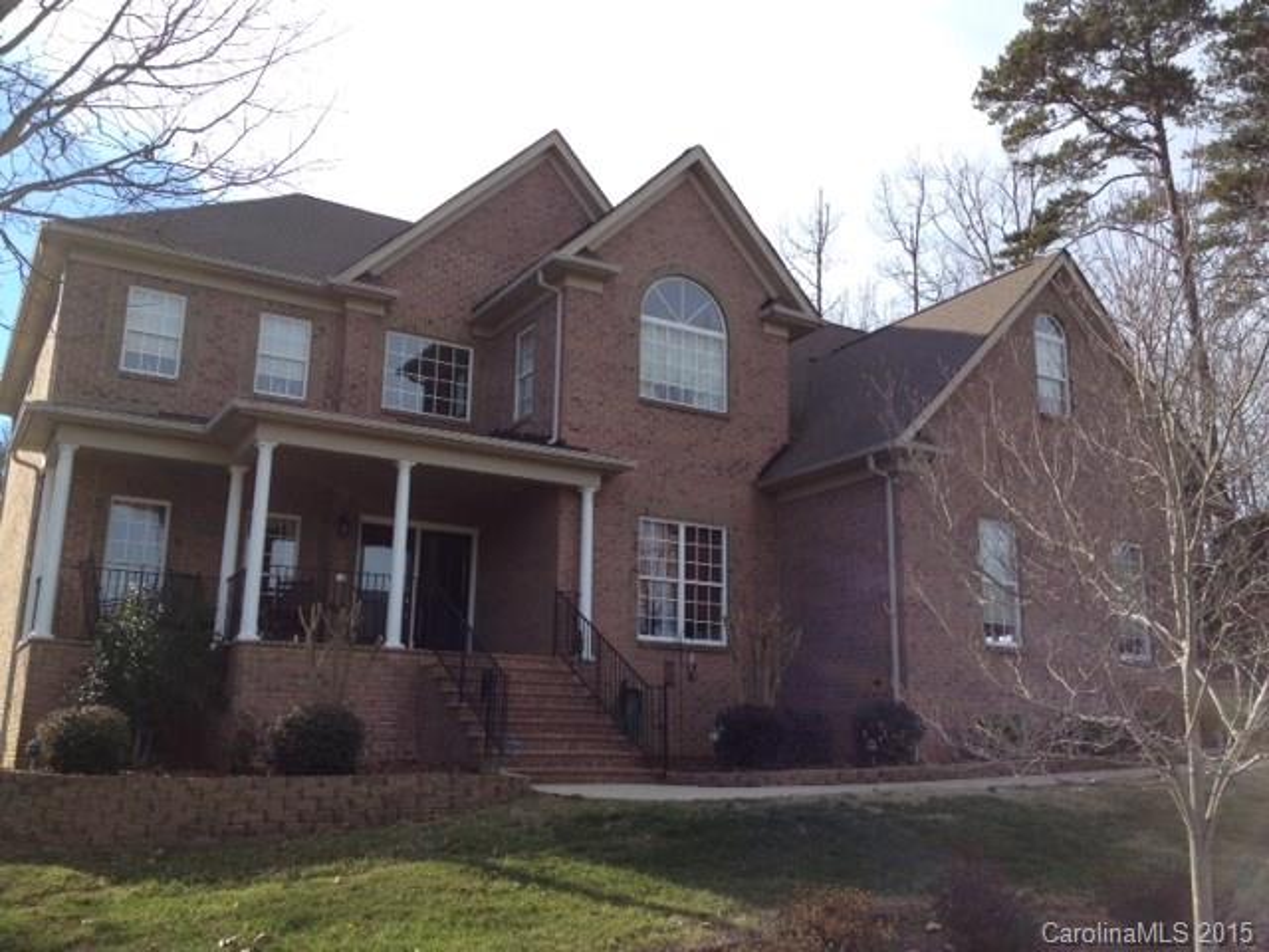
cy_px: 476
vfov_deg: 40.7
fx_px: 1283
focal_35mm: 35
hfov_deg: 52.6
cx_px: 634
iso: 50
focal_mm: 4.28
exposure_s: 1/951
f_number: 2.4
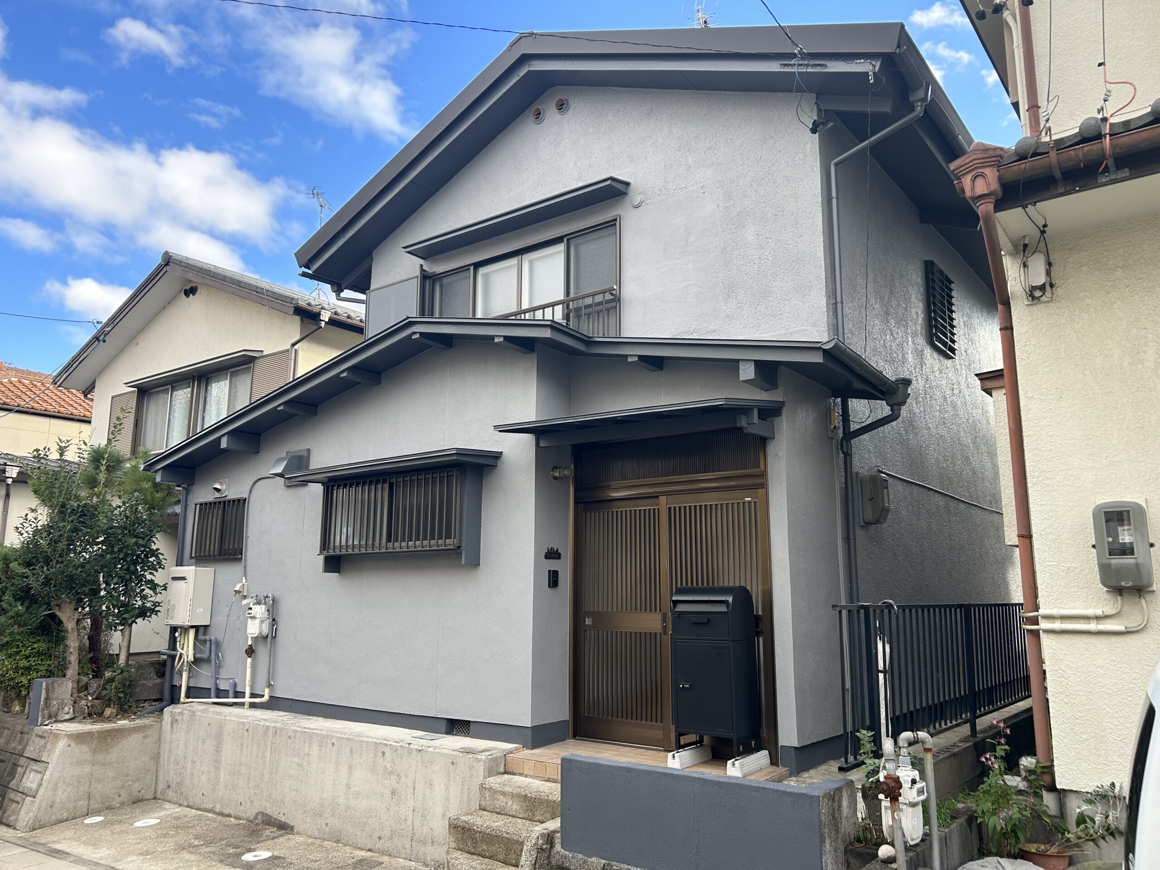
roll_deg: +0.2
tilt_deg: +10.2
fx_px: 871
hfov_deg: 67.3
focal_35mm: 26
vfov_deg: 53.1
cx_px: 580
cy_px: 435
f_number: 1.5
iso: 50
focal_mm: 5.7
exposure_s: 1/614
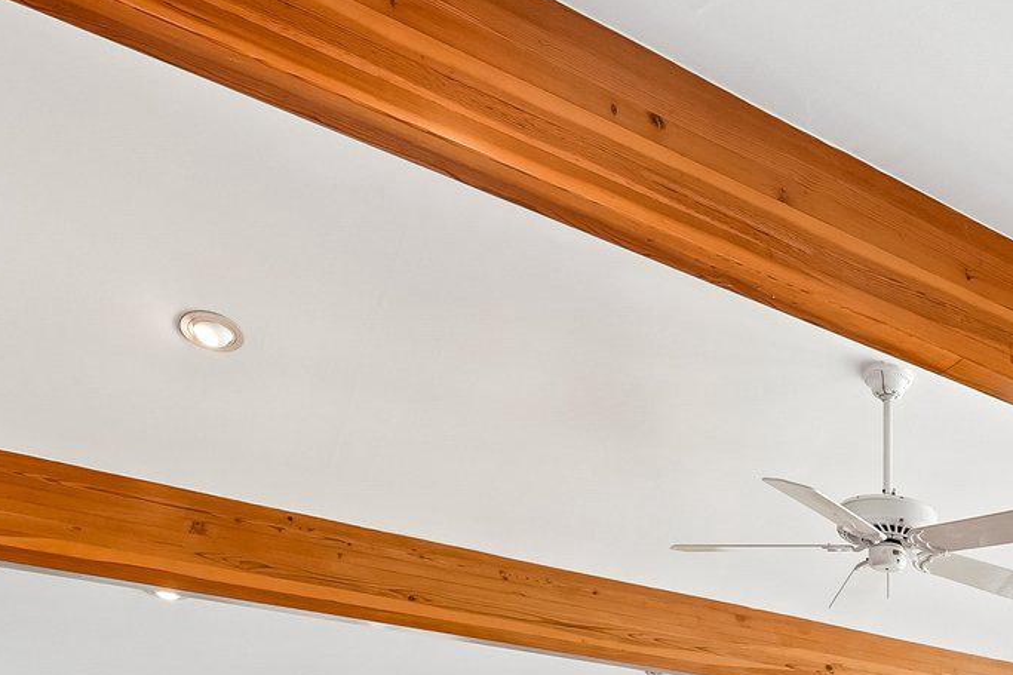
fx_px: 1181
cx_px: 1096
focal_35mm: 42
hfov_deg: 38.8
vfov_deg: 25.5
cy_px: 959
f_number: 8
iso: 500
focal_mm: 14
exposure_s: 1/25
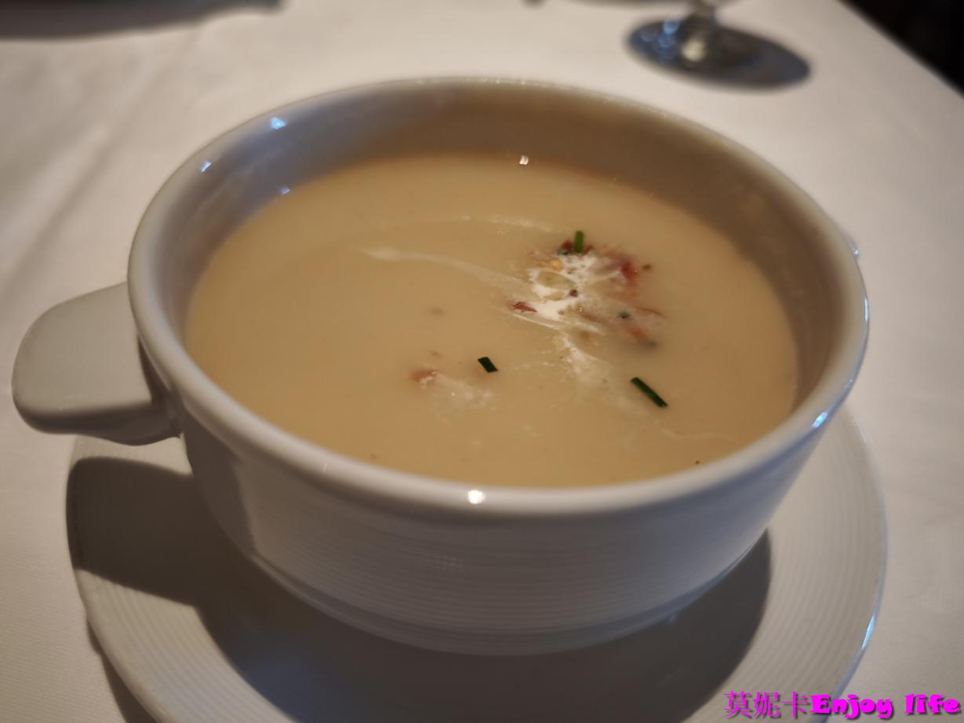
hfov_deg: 73.9
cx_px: 482
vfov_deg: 58.9
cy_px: 362
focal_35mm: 23
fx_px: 641
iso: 800
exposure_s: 1/60
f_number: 1.6
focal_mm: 6.57
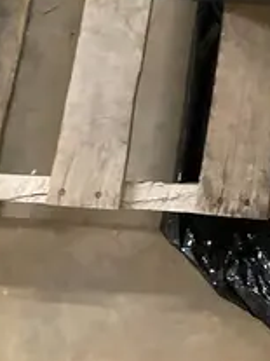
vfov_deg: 18.5
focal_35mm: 92
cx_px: 348
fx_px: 958
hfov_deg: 15.3
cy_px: -203
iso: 500
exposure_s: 1/40
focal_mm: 4.2
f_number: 1.6
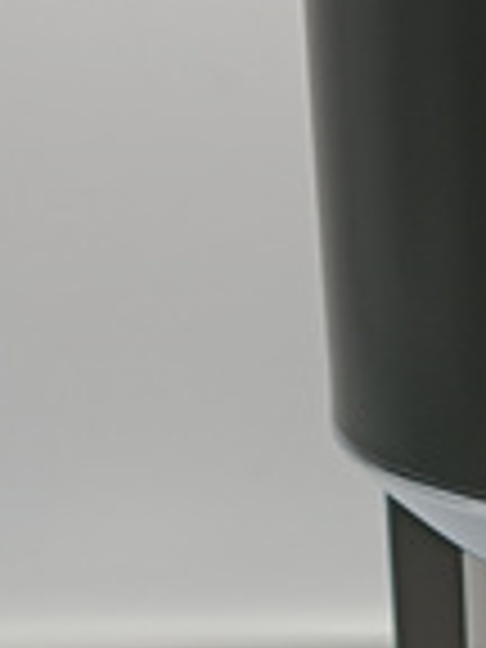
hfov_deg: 13.2
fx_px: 2022
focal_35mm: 108
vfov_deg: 17.2
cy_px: 819
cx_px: 626
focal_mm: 4.81
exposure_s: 1/165
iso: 142
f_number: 1.8
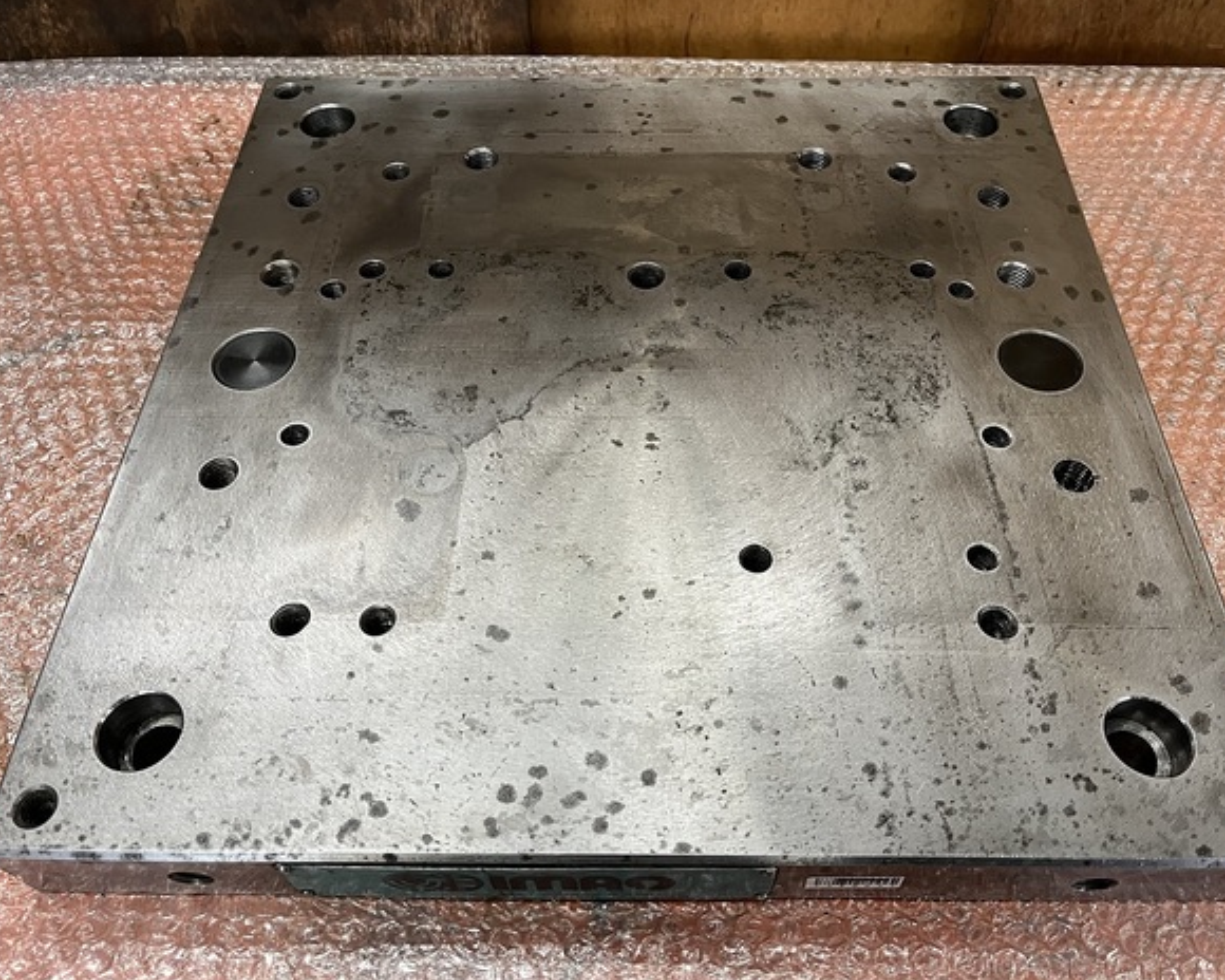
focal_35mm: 28
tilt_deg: -55.2
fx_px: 1015
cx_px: 648
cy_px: 482
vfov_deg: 51.5
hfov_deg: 62.2
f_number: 1.6
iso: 125
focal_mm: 5.1
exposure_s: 1/65
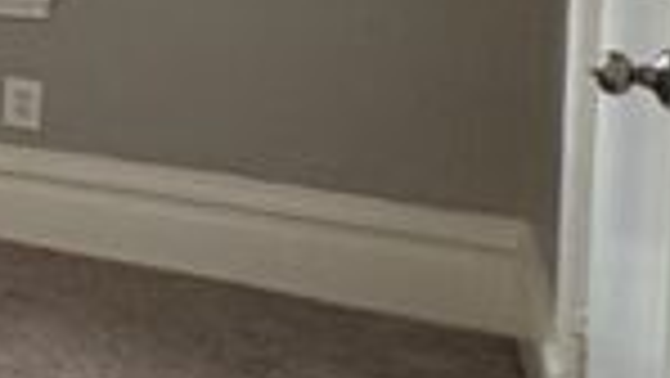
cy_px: -189
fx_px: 1458
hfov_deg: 14.5
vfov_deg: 13.9
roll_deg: +1.8
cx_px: -994
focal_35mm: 82
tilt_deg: -2.0
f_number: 2.2
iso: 125
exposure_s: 1/99
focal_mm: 2.22
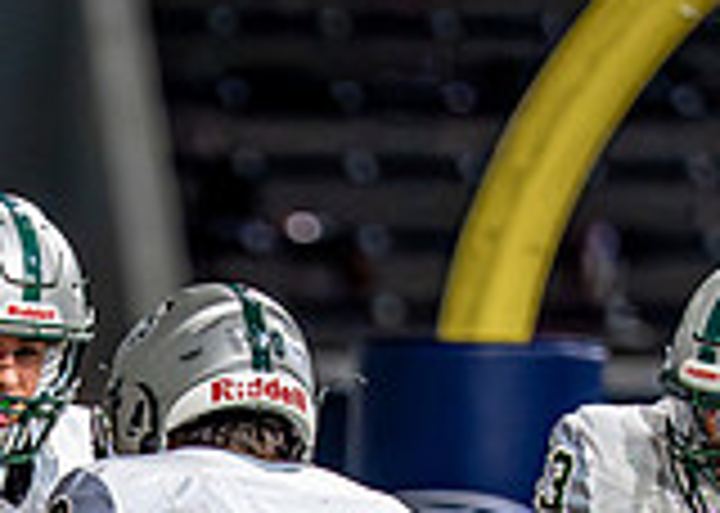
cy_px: 934
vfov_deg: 2.0
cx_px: 42
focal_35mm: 734
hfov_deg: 2.7
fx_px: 14997
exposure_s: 1/1600
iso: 4000
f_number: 2.8
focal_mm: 171
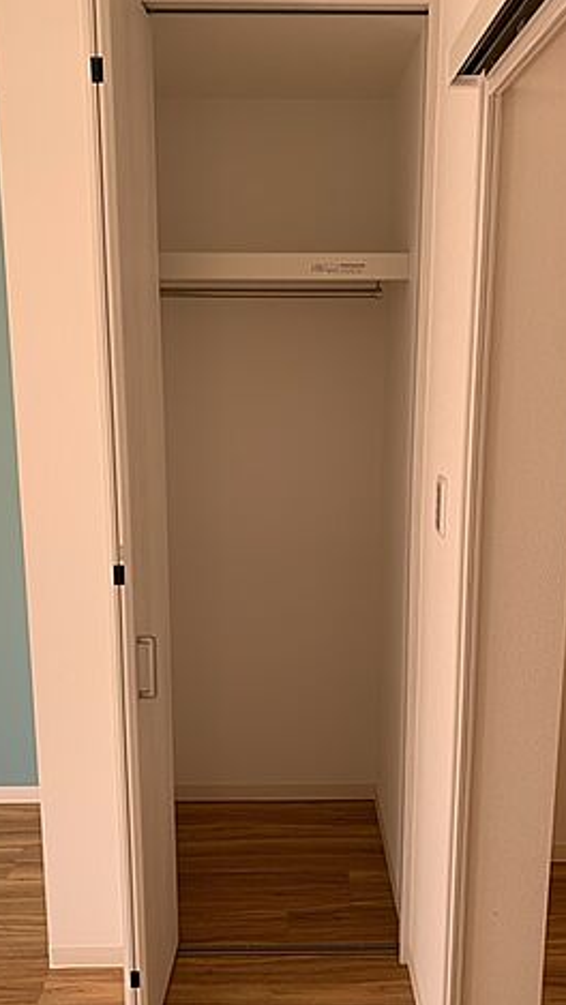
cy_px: 497
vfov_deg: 66.1
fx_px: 773
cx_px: 289
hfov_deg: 40.2
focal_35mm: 29
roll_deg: -0.6
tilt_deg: -10.2
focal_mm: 4.25
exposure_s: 1/121
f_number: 1.8
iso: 64
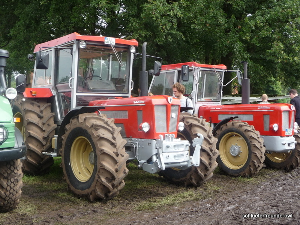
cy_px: 112
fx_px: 416
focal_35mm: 48
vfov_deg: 30.3
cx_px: 150
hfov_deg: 39.7
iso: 100
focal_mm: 8
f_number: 4.2
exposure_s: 1/250
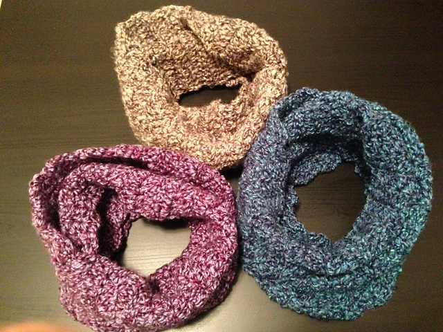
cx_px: 222
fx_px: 422
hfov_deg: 55.4
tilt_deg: -66.9
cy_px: 166
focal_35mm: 33
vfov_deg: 42.9
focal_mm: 4.12
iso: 800
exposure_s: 1/15
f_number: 2.4
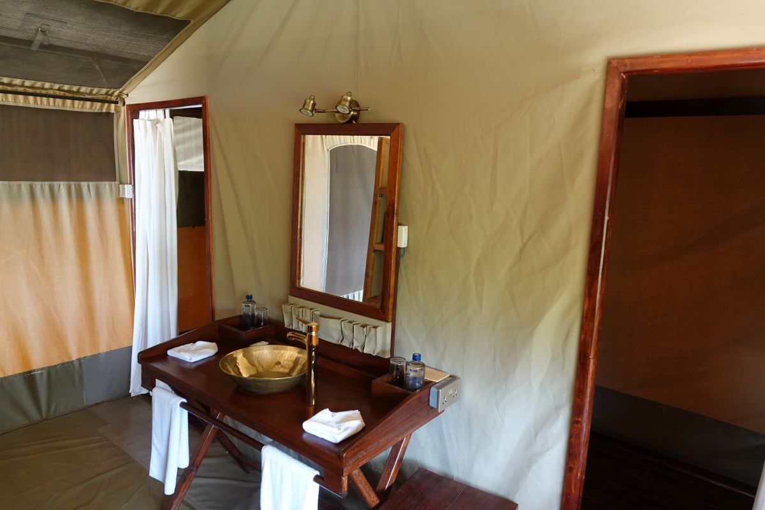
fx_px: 510
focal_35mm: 24
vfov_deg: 53.1
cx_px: 382
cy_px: 255
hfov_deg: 73.7
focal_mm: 8.8
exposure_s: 1/30
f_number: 2.4
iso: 400
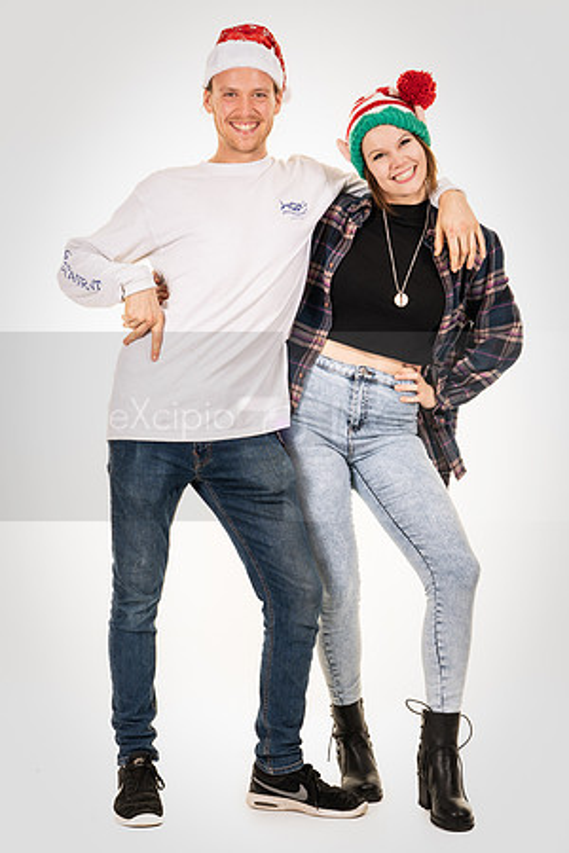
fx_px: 1457
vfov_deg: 32.6
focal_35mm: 61
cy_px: 400
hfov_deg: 22.1
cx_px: 345
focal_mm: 36
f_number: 9
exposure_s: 1/125
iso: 100
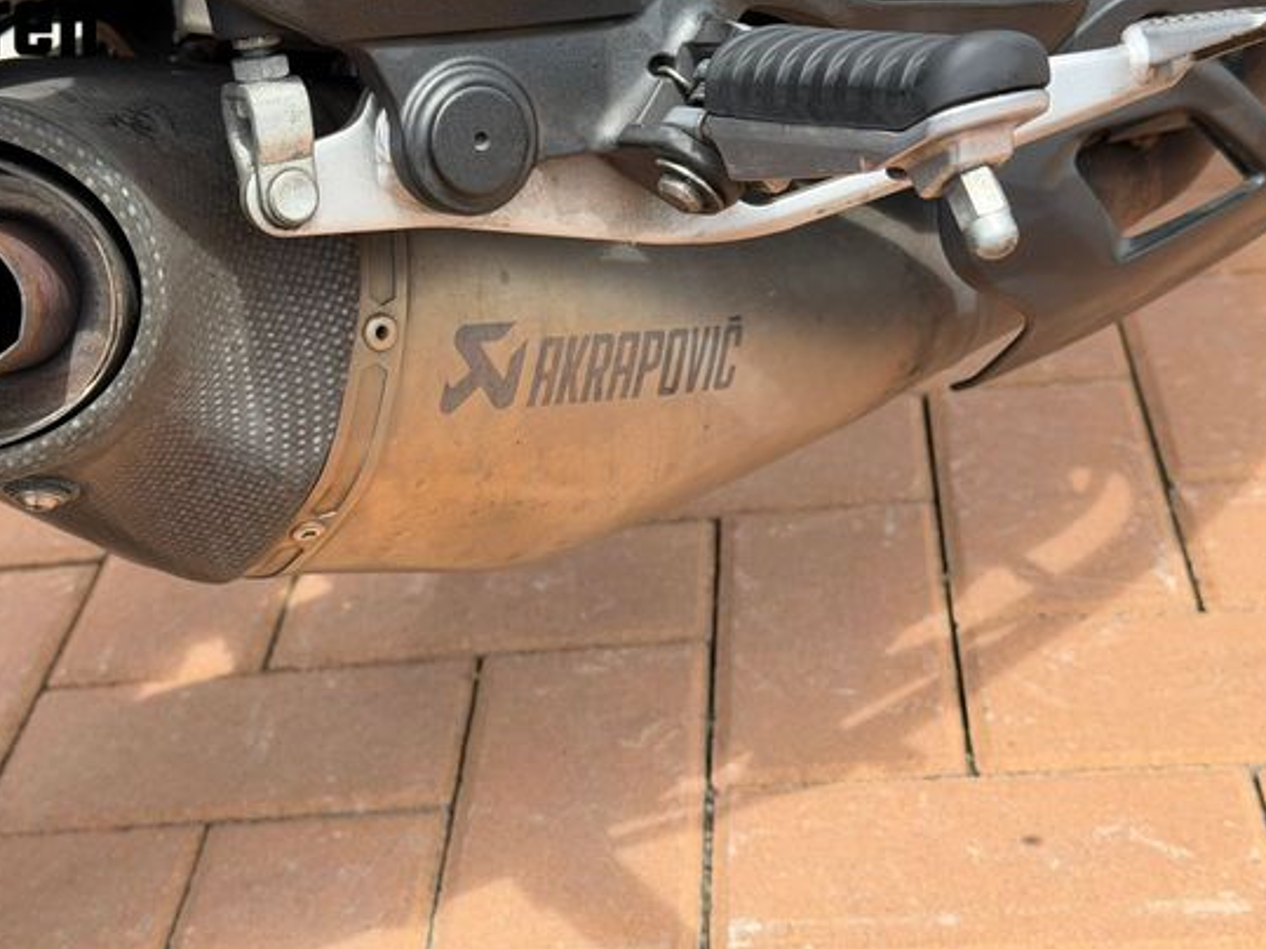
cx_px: 547
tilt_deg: -27.5
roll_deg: +10.0
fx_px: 2084
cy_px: 463
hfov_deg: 33.7
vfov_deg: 25.6
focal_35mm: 57
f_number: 1.78
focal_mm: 6.76
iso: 64
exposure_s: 1/1041
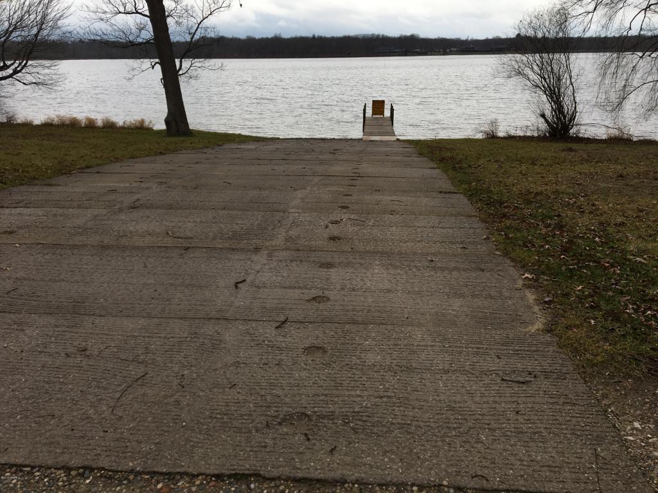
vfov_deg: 48.2
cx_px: 329
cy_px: 246
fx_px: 551
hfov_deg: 61.7
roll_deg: +0.3
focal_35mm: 29
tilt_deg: -19.9
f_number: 2.2
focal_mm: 4.15
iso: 25
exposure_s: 1/513
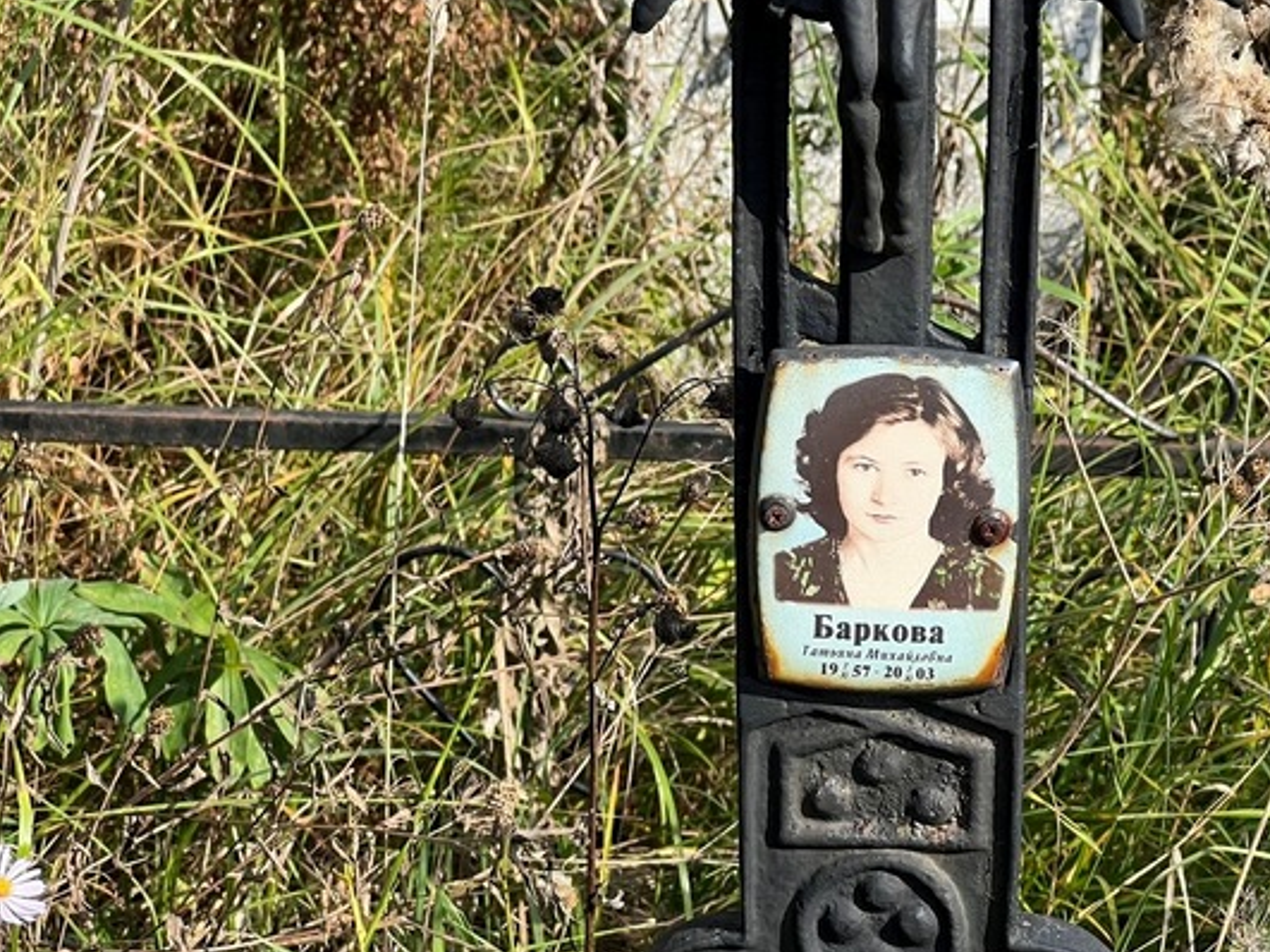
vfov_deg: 12.8
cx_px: 861
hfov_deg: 16.9
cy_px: 531
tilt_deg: -18.8
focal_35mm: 116
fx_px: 4255
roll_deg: -0.9
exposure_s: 1/531
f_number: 2.8
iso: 32
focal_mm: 9
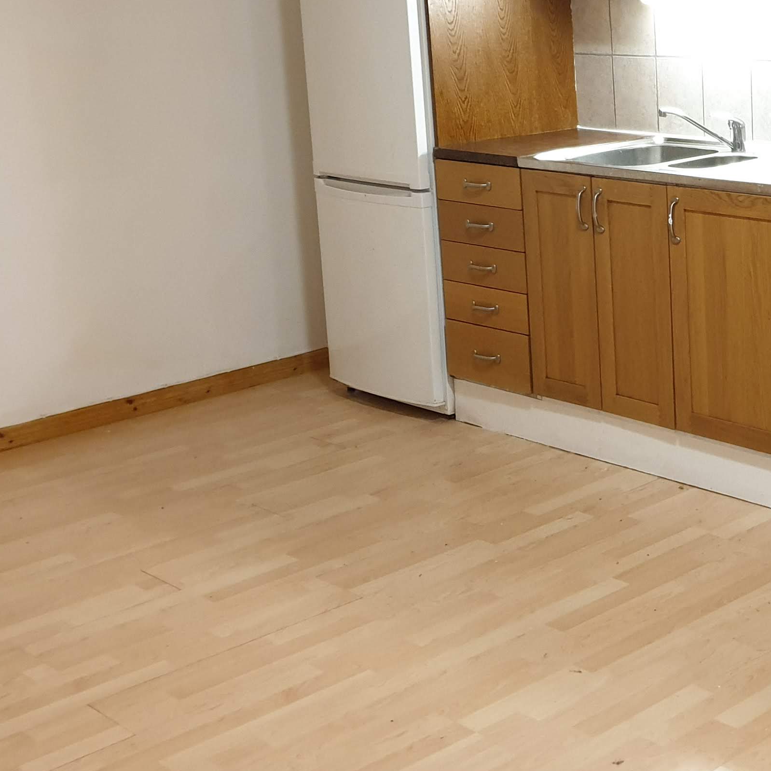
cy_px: 233
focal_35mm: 58
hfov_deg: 27.8
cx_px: 776
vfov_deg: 29.3
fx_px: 1462
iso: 320
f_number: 1.5
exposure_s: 1/50
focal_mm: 4.3
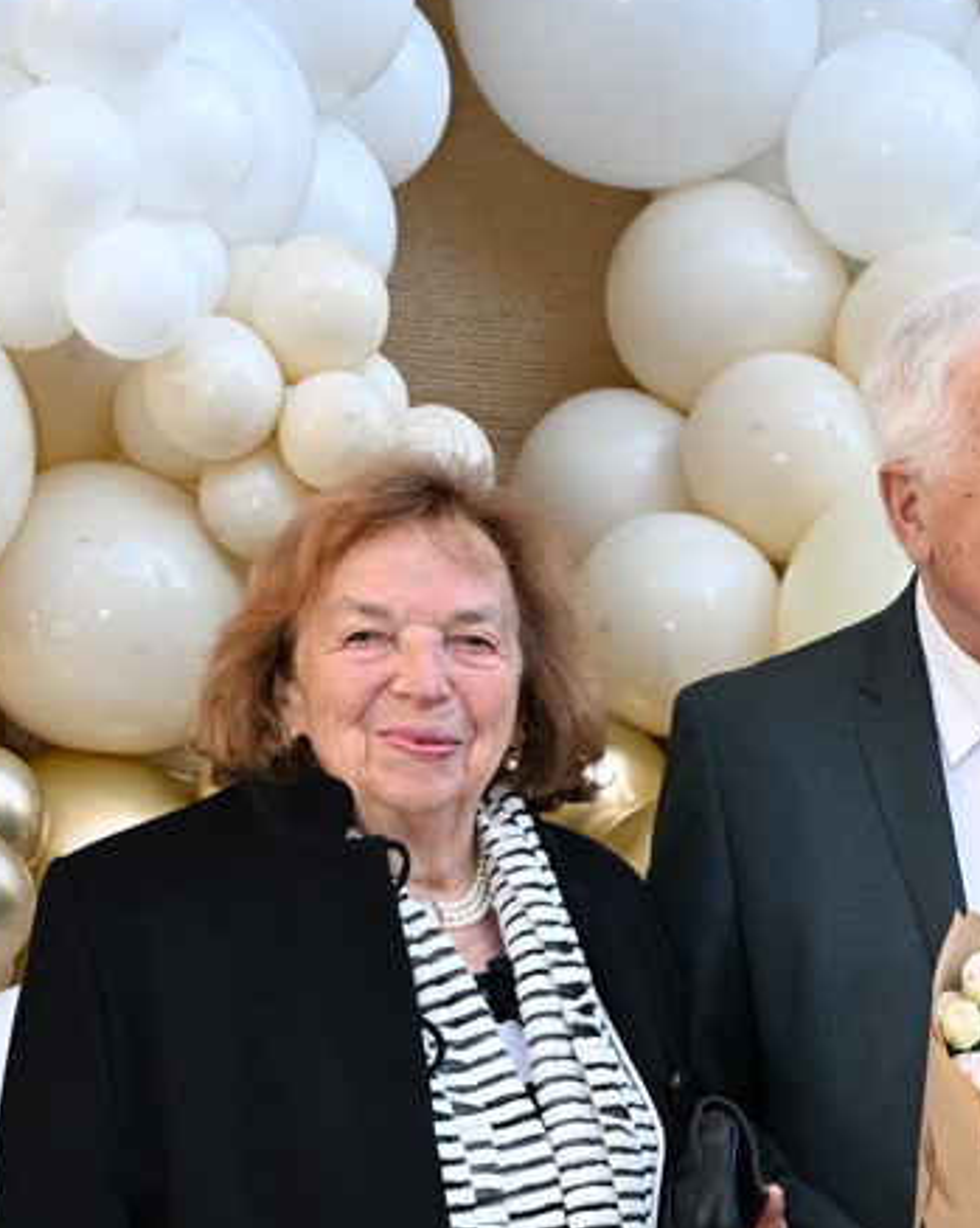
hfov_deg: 17.1
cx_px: 795
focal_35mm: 89
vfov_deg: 20.4
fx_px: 3230
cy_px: 1390
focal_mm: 40
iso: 320
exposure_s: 1/250
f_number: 5.6
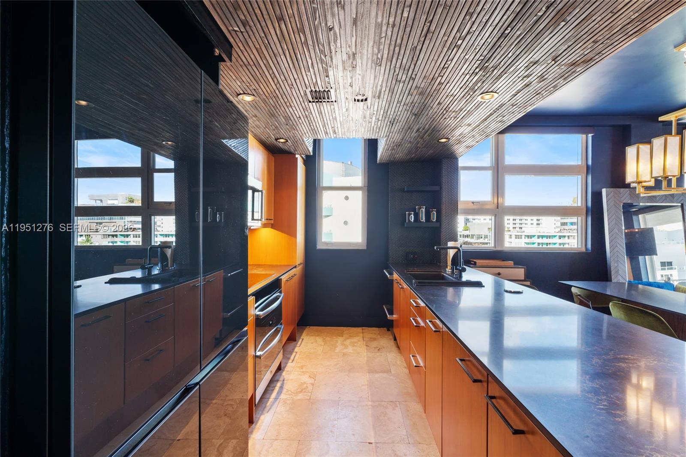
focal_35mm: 16
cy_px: 228
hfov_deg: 96.7
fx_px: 305
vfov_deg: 73.7
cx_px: 343
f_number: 13
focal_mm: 16
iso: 250
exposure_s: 1/2.5
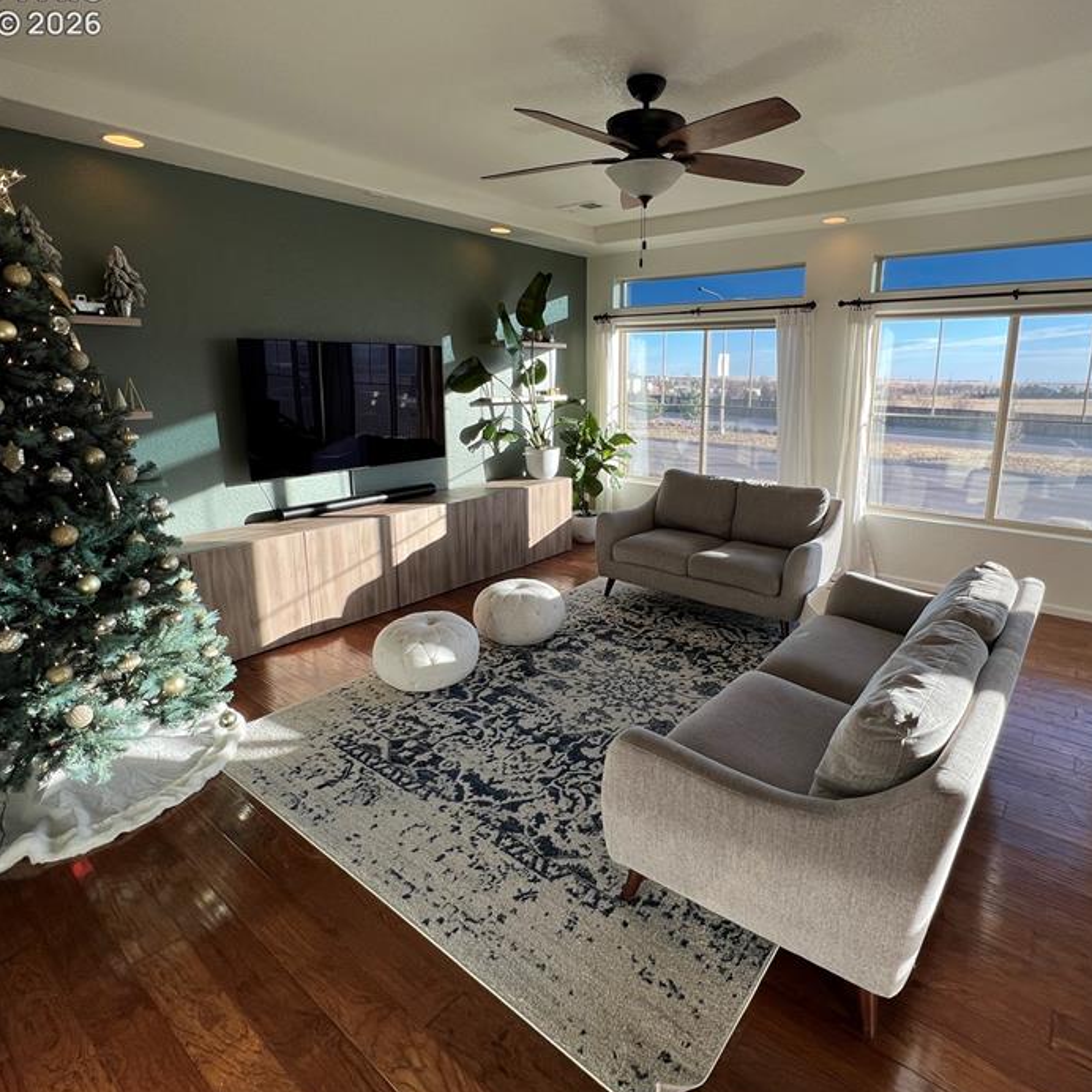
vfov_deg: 83.8
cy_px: 501
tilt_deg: -11.8
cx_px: 604
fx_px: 607
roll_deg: -0.3
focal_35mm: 17
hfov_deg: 83.7
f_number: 1.8
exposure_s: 1/265
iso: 32
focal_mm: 1.57
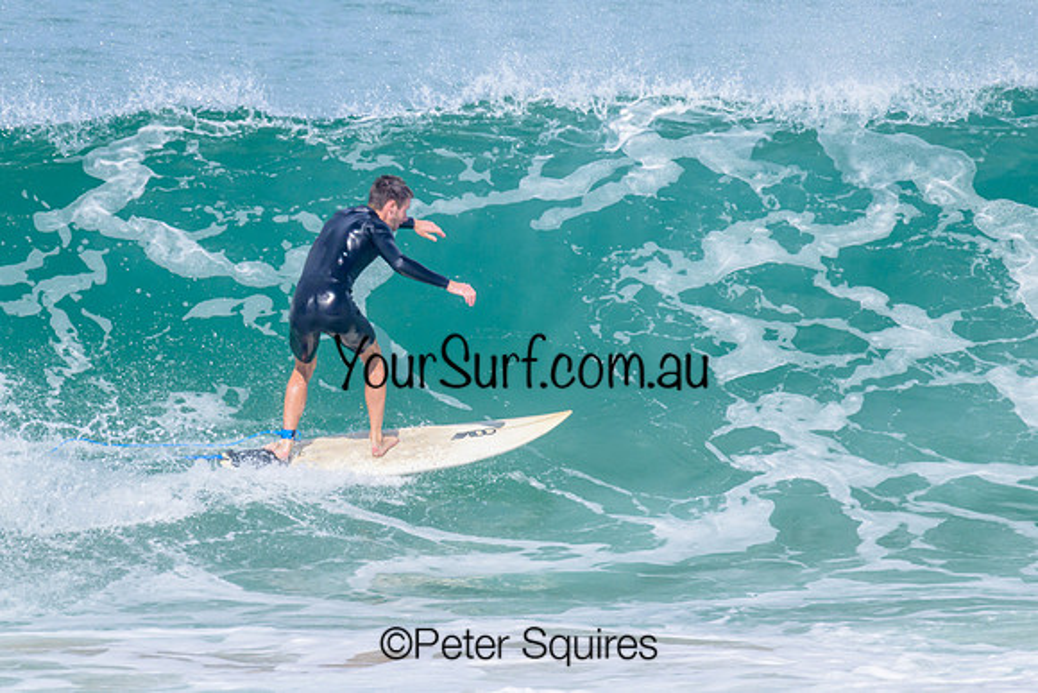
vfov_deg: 1.4
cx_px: 457
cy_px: 301
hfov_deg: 2.1
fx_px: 28408
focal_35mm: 985
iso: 640
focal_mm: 720
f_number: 11
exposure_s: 1/2000
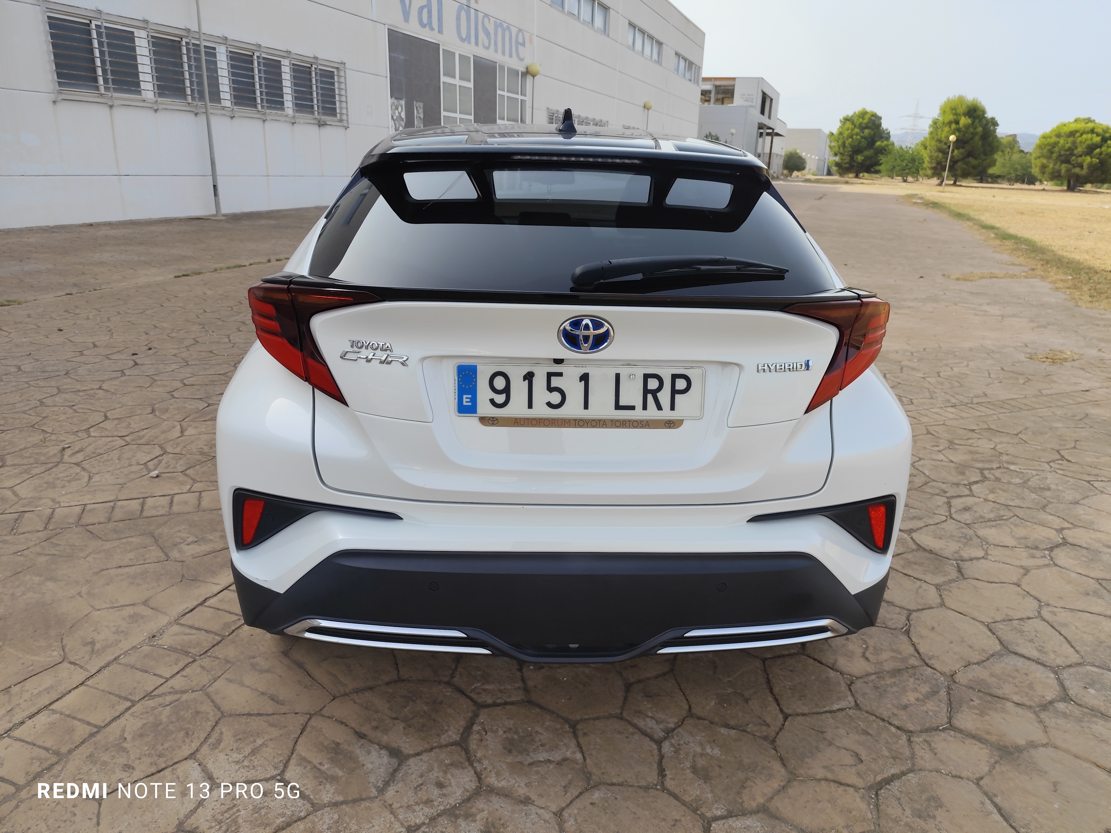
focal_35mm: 23
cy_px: 416
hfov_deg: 73.9
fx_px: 738
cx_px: 556
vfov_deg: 58.9
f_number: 1.65
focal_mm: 6.14
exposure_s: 1/699
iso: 50
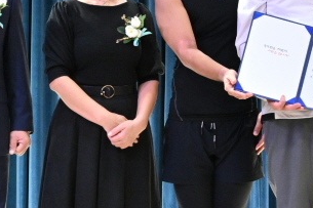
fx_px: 1495
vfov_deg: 7.9
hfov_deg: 11.9
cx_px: 282
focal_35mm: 172
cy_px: -9
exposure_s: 1/100
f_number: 5
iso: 2000
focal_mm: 35
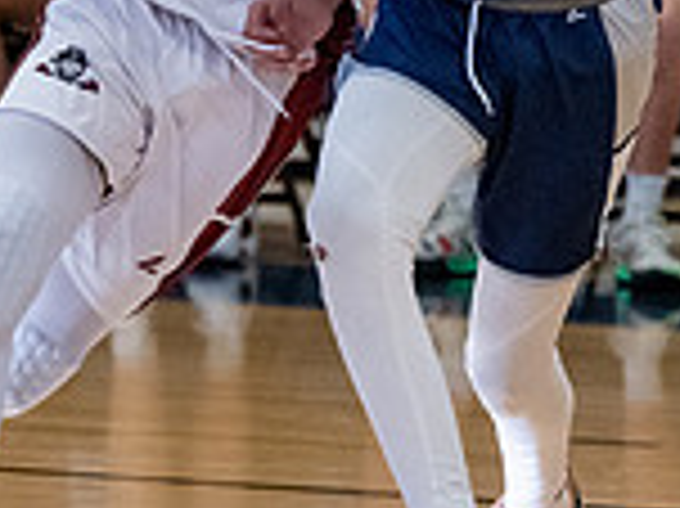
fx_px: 9932
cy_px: -242
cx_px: -34
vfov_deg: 2.9
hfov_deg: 3.9
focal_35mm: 506
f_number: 2.8
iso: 5000
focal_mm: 88
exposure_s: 1/1000
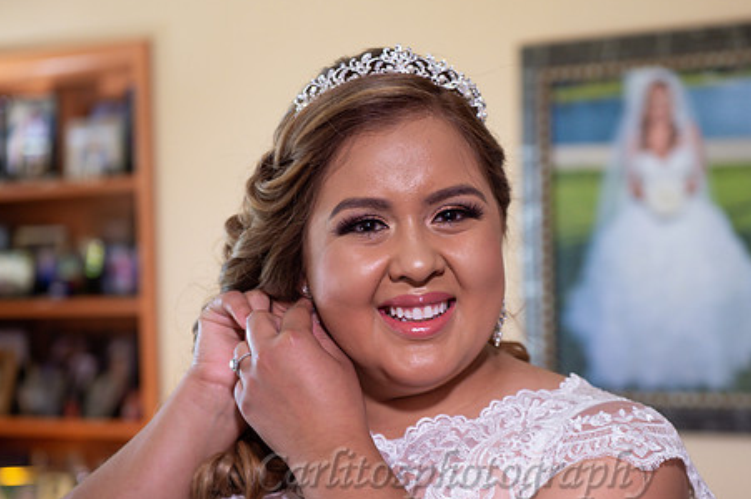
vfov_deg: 15.2
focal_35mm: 90
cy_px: 309
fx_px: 1876
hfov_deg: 22.6
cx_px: 450
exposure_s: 1/60
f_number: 3.2
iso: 400
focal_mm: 70
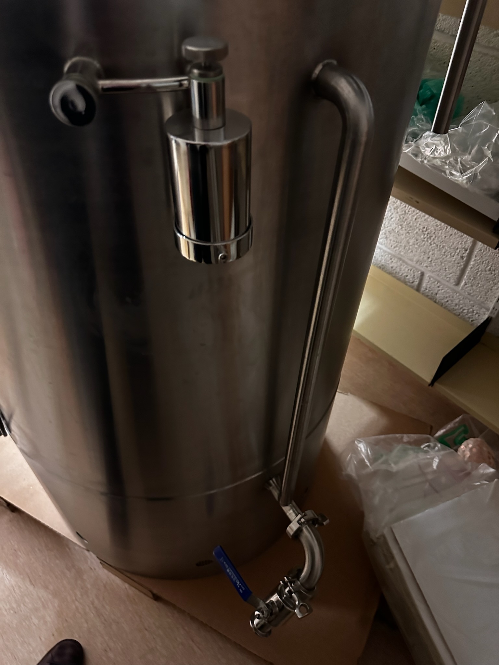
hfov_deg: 56.8
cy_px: 332
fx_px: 461
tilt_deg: -47.0
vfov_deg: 71.6
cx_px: 250
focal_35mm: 24
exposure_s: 1/25
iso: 1000
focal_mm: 6.86
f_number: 1.78
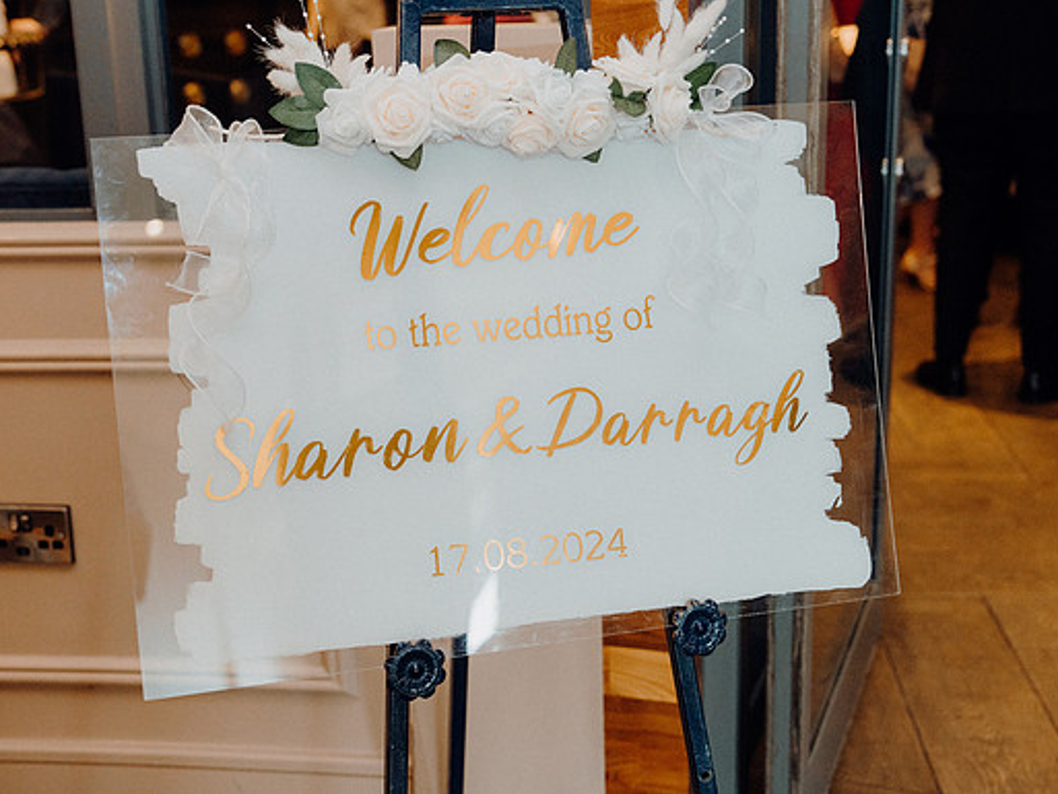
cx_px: 478
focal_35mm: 50
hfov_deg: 38.1
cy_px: 397
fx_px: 1529
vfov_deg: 29.1
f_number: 3.5
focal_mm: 46
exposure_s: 1/160
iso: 2500
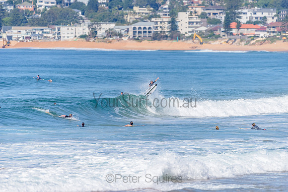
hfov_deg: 4.1
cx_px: 144
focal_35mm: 500
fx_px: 4001
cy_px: 96
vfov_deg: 2.8
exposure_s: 1/2000
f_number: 5.6
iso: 125
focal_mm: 500
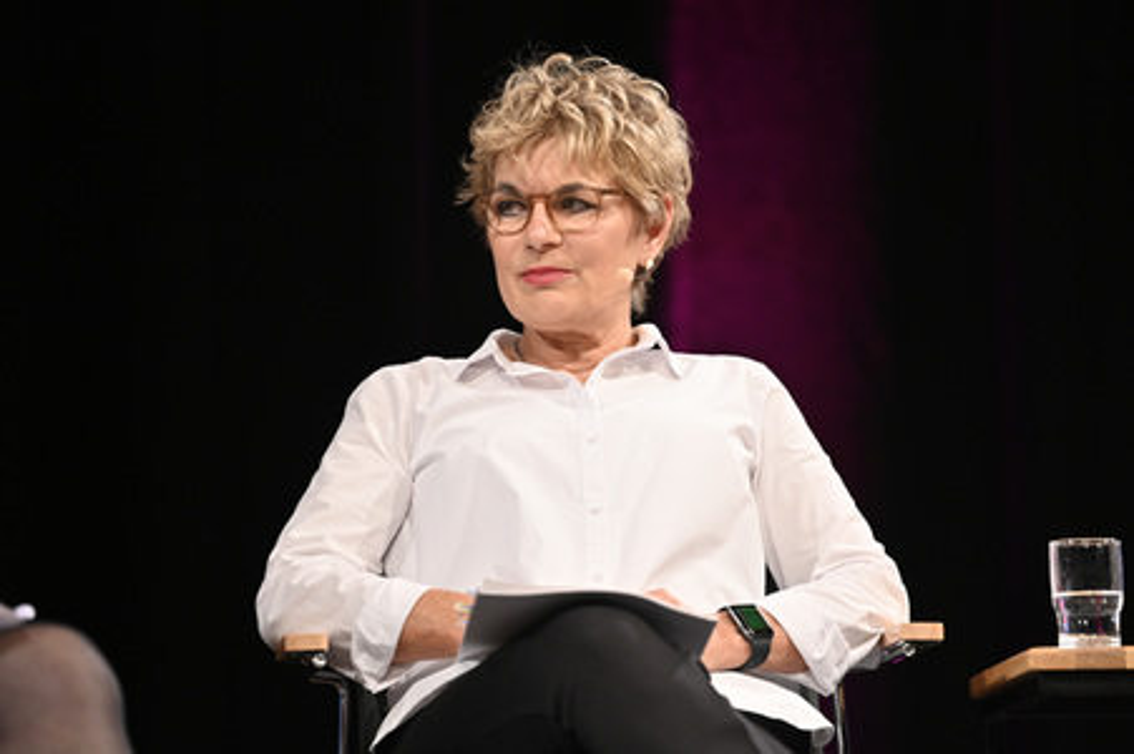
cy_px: 377
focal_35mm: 195
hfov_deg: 10.6
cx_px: 567
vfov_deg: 7.0
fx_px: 6138
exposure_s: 1/320
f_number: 2.8
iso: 1600
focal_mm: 195
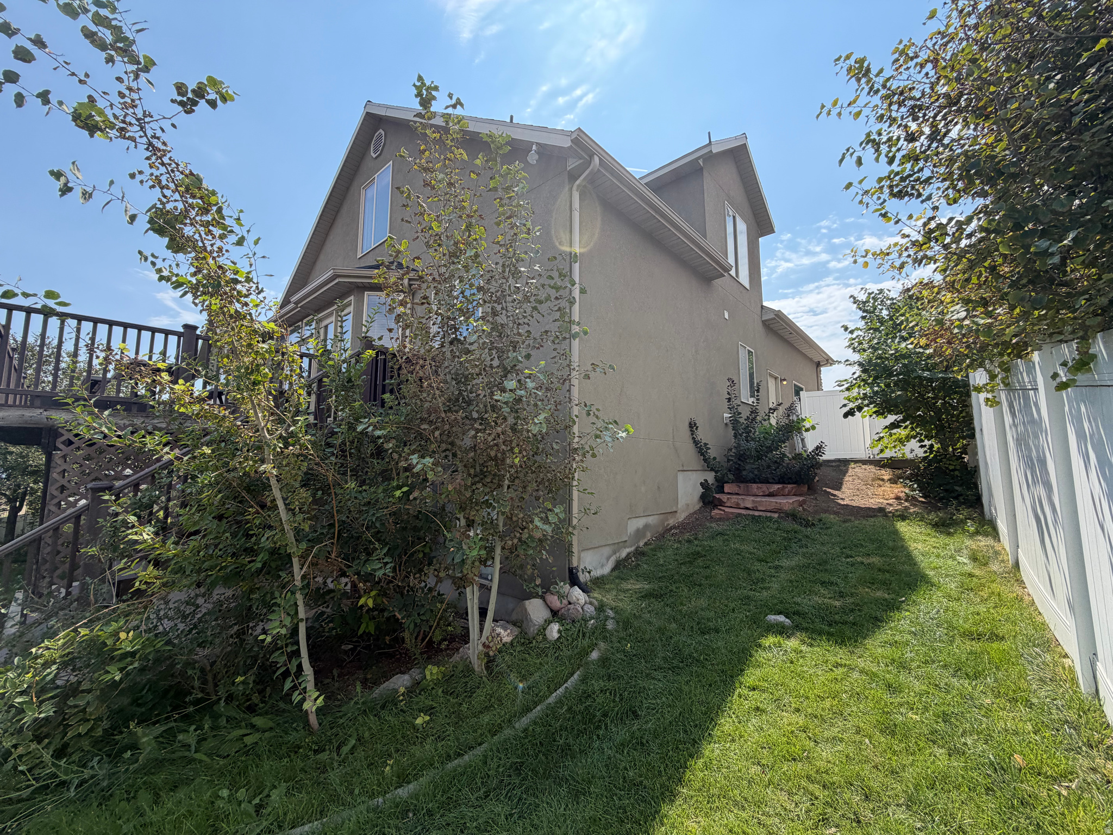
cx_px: 556
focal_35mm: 14
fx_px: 450
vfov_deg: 85.7
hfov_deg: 102.1
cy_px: 418
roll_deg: +0.2
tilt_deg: +7.4
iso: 32
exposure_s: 1/770
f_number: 2.2
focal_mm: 2.22
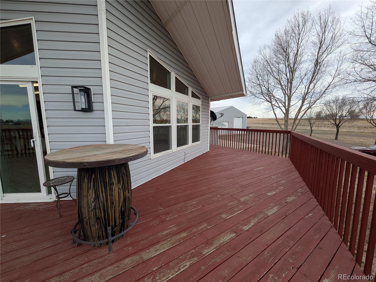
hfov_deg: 102.1
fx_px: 152
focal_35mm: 14
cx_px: 188
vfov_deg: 85.7
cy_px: 141
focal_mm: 1.83
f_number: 2.2
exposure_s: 1/883
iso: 50
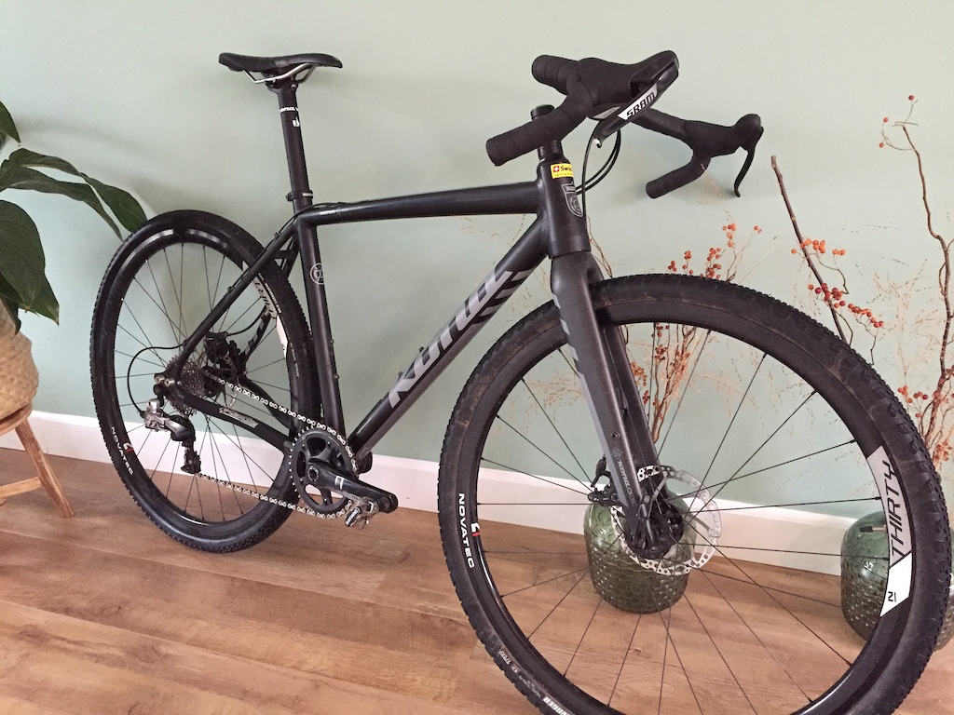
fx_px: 799
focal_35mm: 29
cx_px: 477
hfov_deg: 61.7
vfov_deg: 48.2
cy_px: 358
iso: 400
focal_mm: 4.15
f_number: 2.2
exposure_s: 1/17
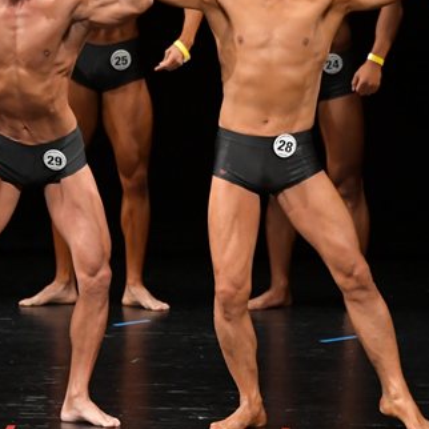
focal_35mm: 522
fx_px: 7319
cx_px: -5
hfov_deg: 3.4
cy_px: 160
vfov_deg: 3.4
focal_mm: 170
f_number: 5.6
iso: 3200
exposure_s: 1/400
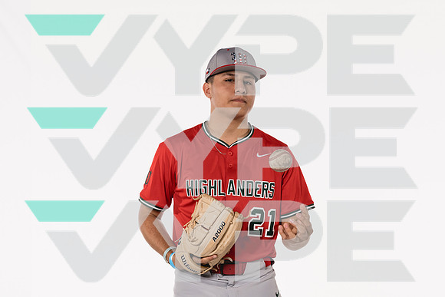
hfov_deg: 35.6
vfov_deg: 24.2
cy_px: 148
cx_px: 222
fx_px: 692
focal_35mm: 56
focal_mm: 56
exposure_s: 1/250
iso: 800
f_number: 8
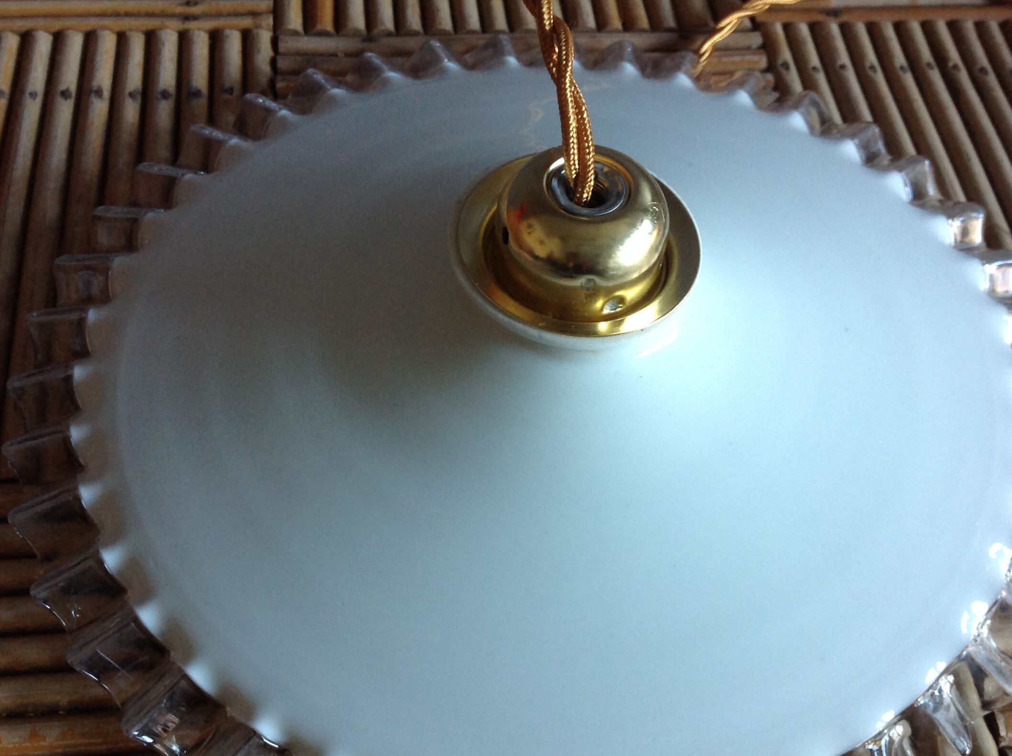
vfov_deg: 33.4
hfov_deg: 43.9
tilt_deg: -56.2
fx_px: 1255
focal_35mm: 43
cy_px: 460
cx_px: 521
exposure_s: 1/15
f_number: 2.4
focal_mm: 4.28
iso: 100
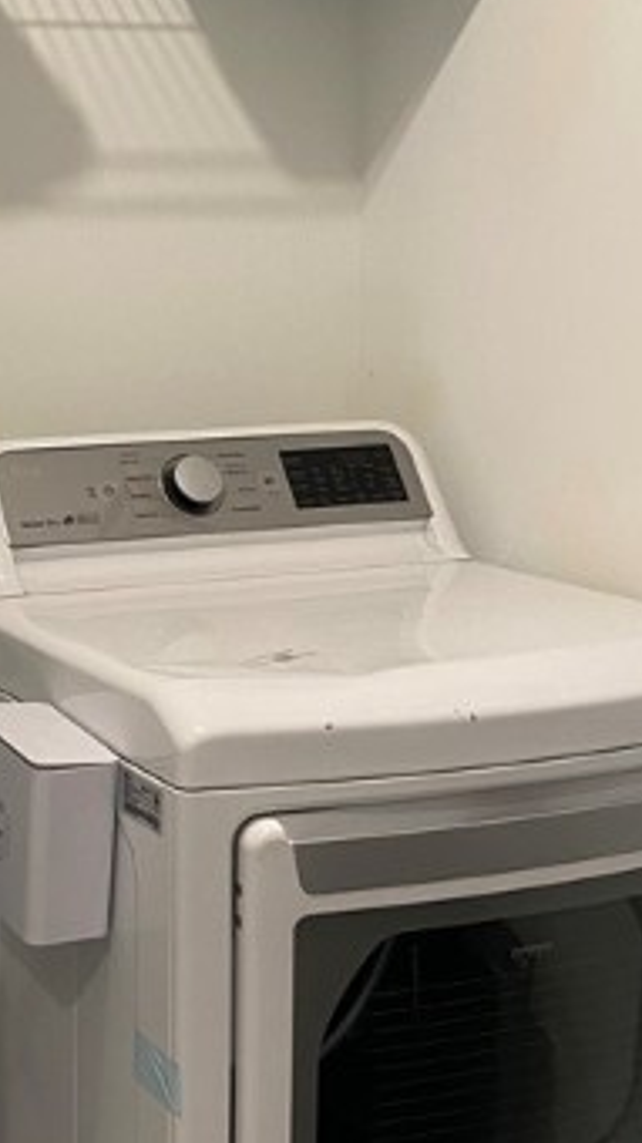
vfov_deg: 32.7
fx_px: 1939
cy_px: 457
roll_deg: +0.1
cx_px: -84
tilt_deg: -6.4
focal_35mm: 64
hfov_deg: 18.0
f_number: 1.8
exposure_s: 1/60
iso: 125
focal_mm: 4.25
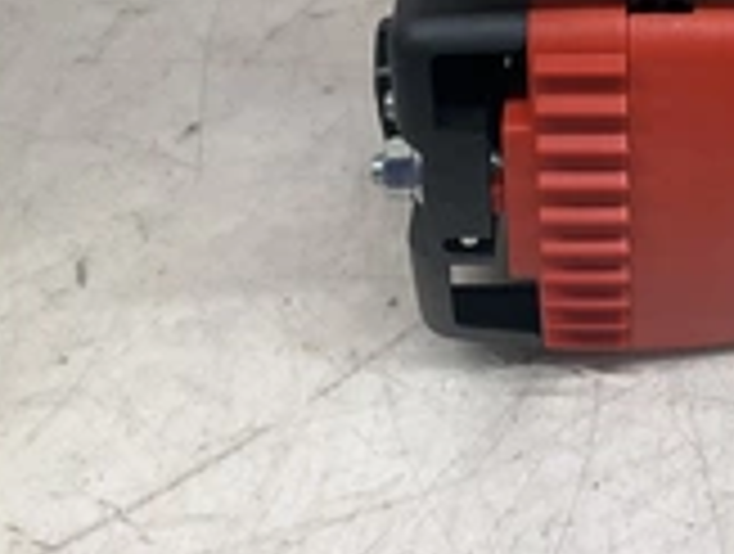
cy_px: -59
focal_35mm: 71
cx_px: 725
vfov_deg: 19.9
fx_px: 1509
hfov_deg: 26.0
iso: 50
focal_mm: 3
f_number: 1.8
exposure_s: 1/120
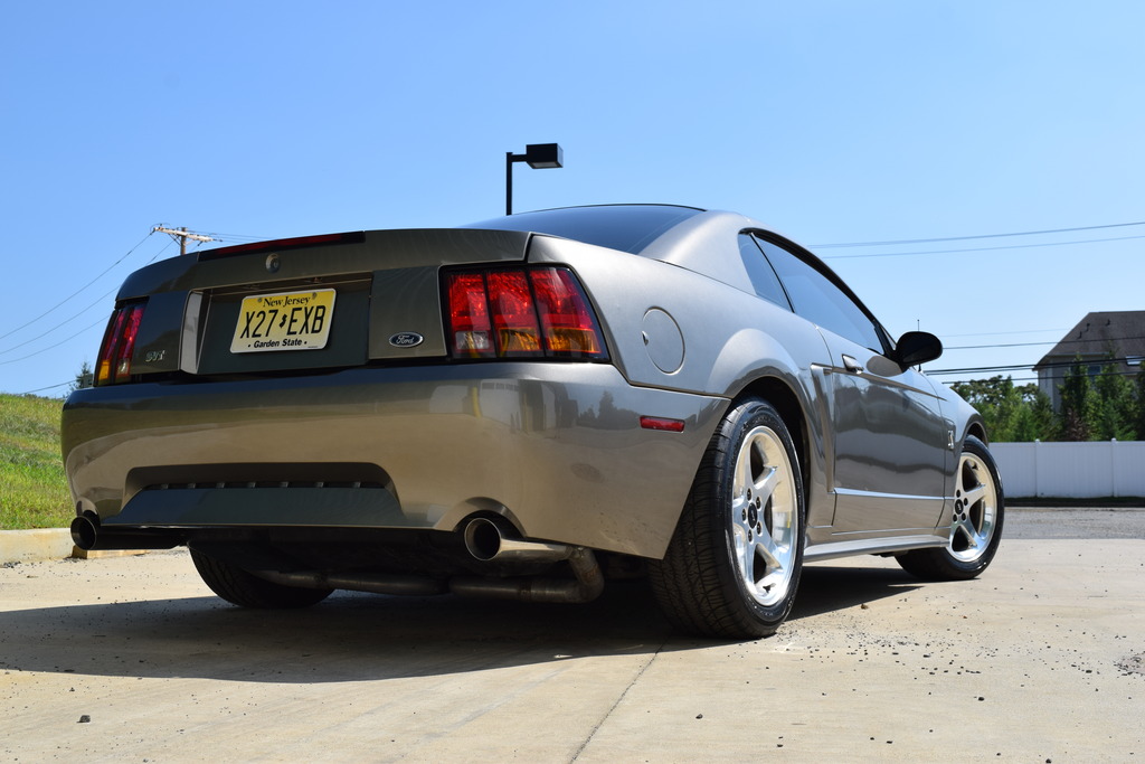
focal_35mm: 42
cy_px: 382
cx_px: 572
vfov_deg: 31.9
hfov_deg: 46.4
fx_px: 1336
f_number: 10
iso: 200
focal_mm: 28
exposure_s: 1/400
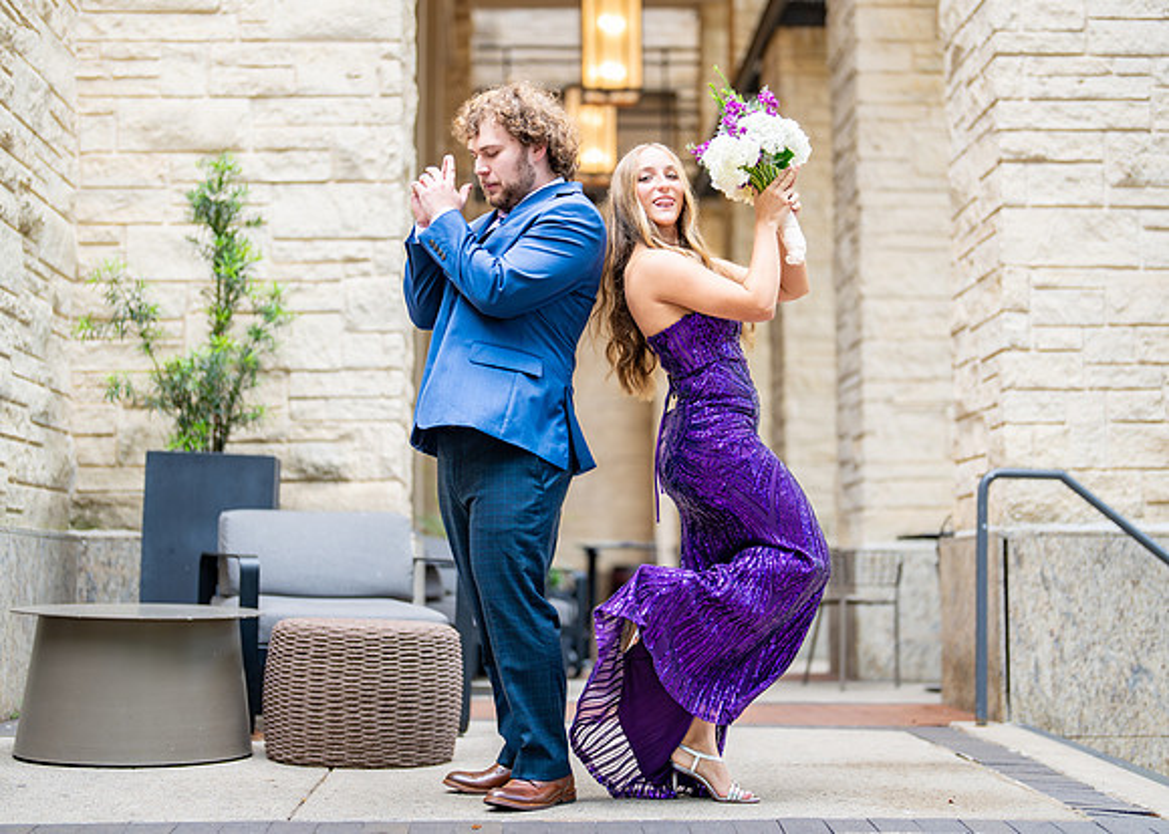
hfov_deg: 32.1
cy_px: 387
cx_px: 601
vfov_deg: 23.2
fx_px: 2034
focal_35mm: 61
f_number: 1.2
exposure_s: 1/800
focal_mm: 50
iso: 320
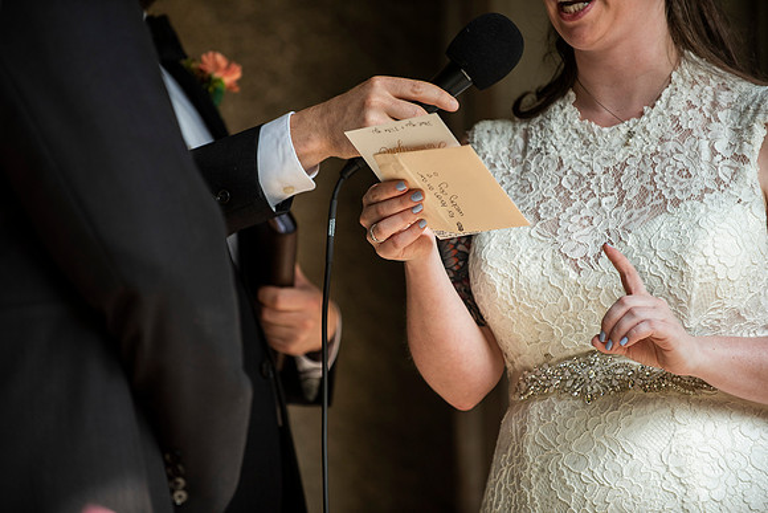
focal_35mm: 200
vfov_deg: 6.9
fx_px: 4267
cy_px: 256
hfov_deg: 10.3
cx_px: 384
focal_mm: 200
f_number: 3.5
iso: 400
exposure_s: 1/1000
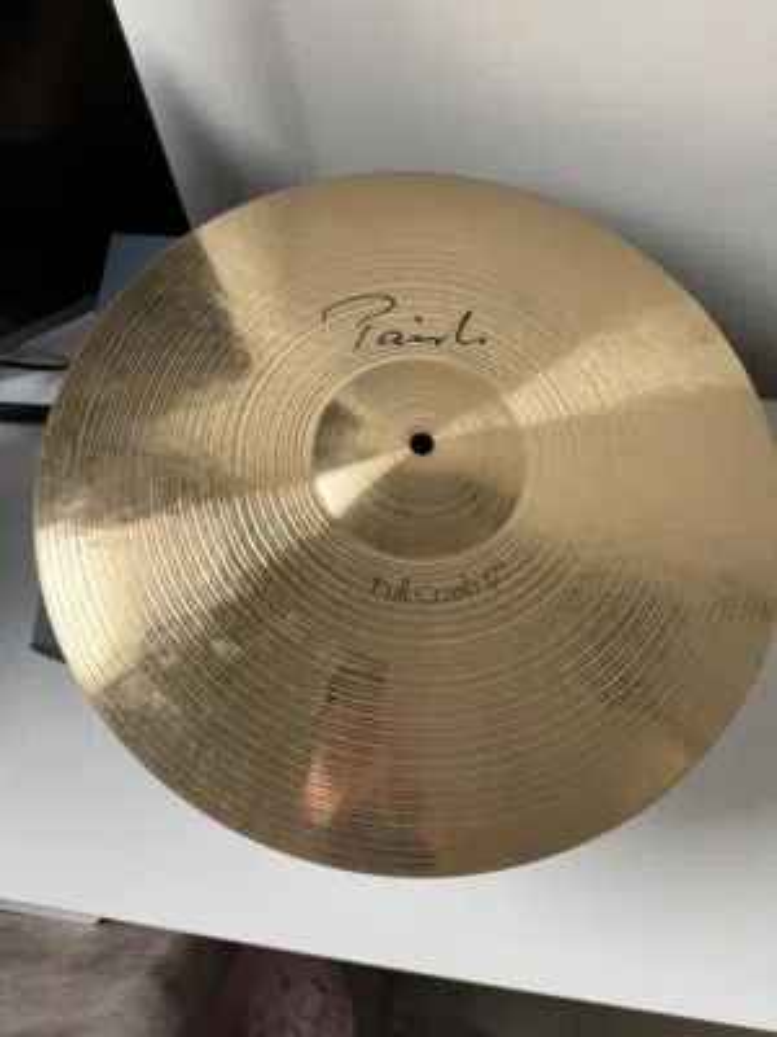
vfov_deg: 71.6
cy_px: 518
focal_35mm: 24
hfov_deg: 56.8
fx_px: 718
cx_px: 388
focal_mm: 6.76
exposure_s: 1/121
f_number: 1.78
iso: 100
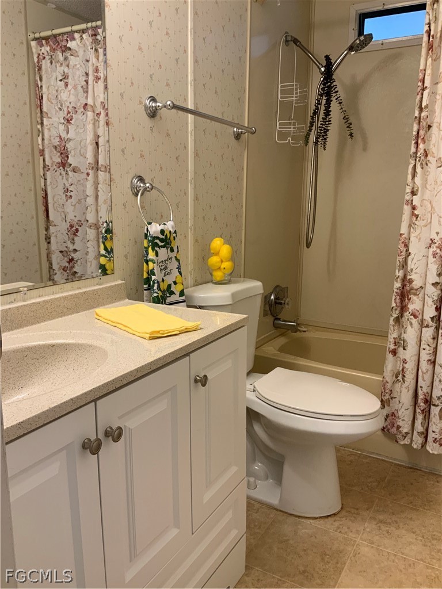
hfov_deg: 48.2
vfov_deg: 61.7
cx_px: 221
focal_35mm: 29
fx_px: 494
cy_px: 294
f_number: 1.8
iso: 100
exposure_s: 1/60
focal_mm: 3
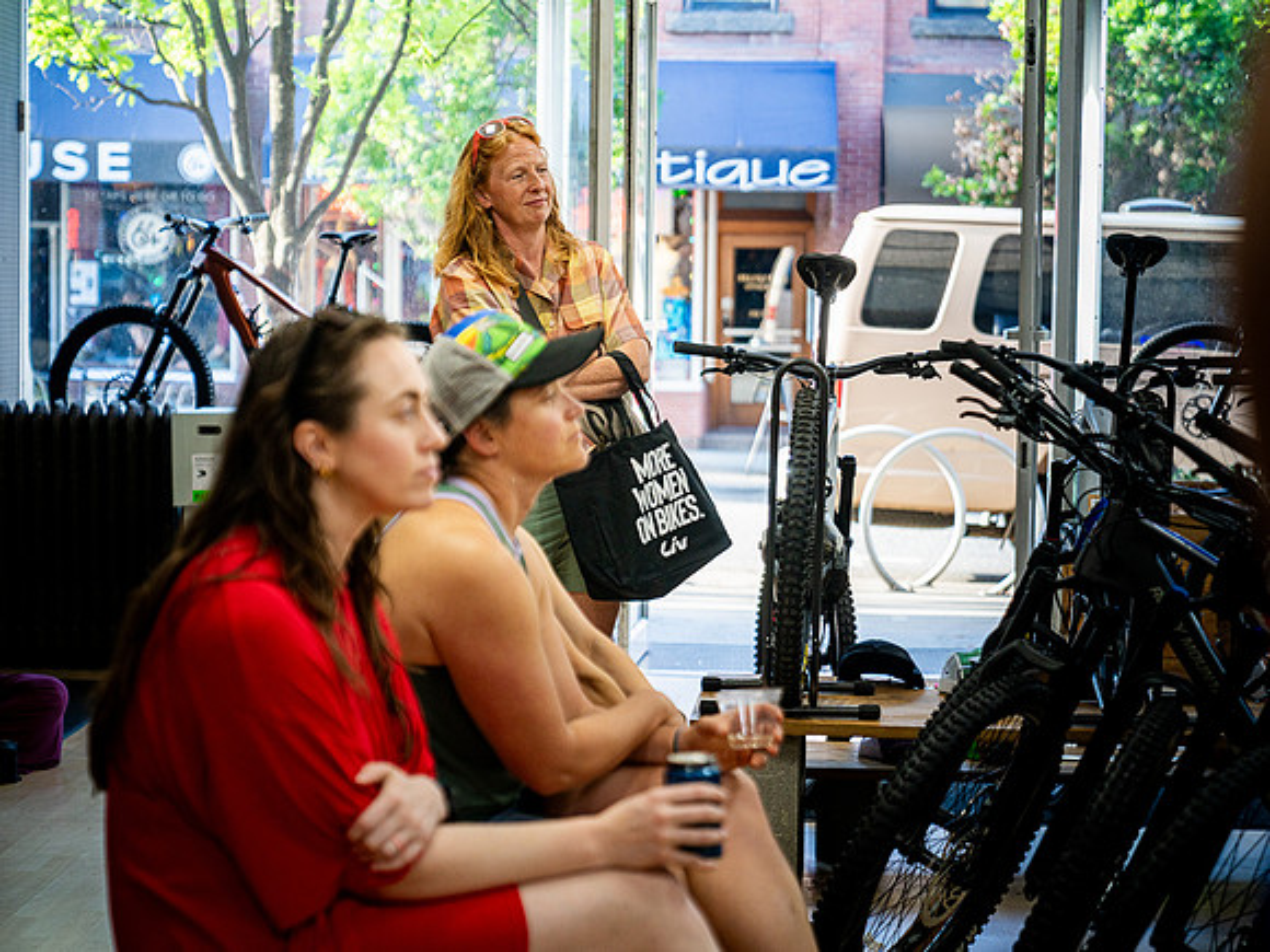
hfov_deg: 24.8
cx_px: 657
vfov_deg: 18.7
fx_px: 2885
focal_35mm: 79
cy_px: 475
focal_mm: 70
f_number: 2.8
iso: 640
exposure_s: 1/200
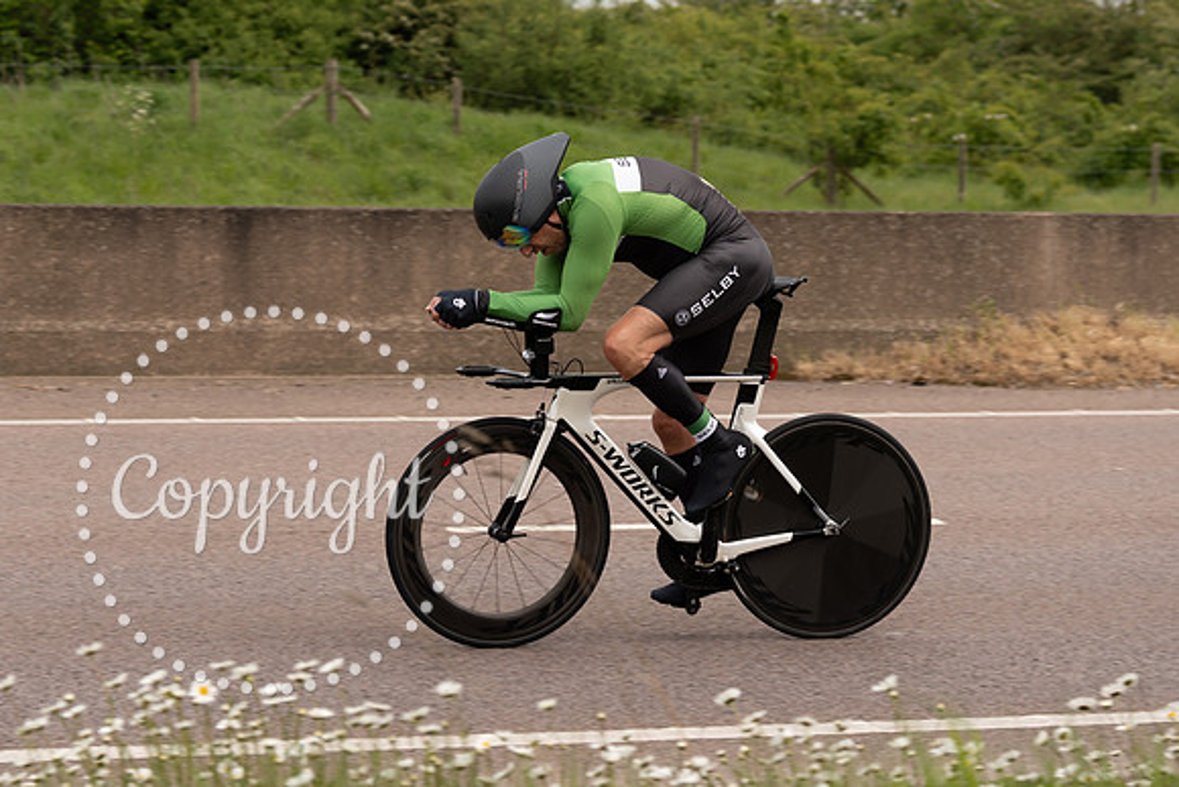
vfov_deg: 13.6
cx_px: 490
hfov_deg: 20.3
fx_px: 3293
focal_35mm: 101
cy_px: 244
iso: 125
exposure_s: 1/800
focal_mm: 70
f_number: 4
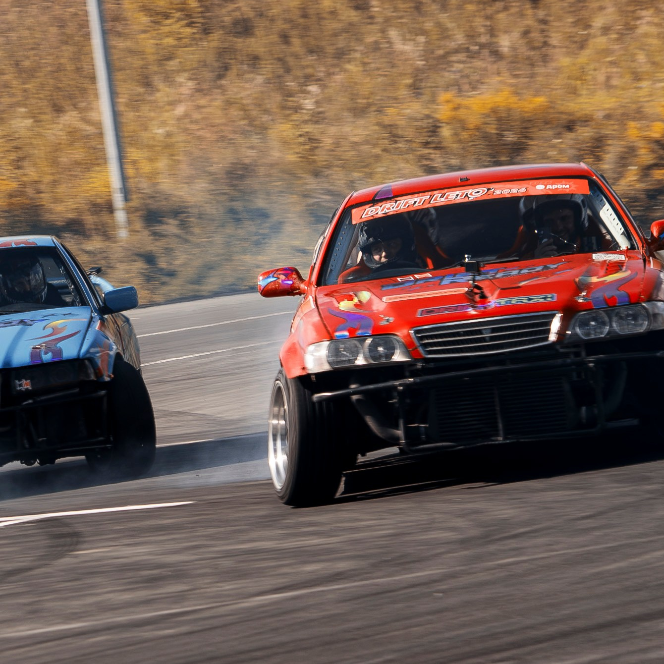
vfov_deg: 5.5
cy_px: 332
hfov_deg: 5.5
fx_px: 6879
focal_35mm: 317
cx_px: 96
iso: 100
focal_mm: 85
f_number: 9
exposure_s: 1/125
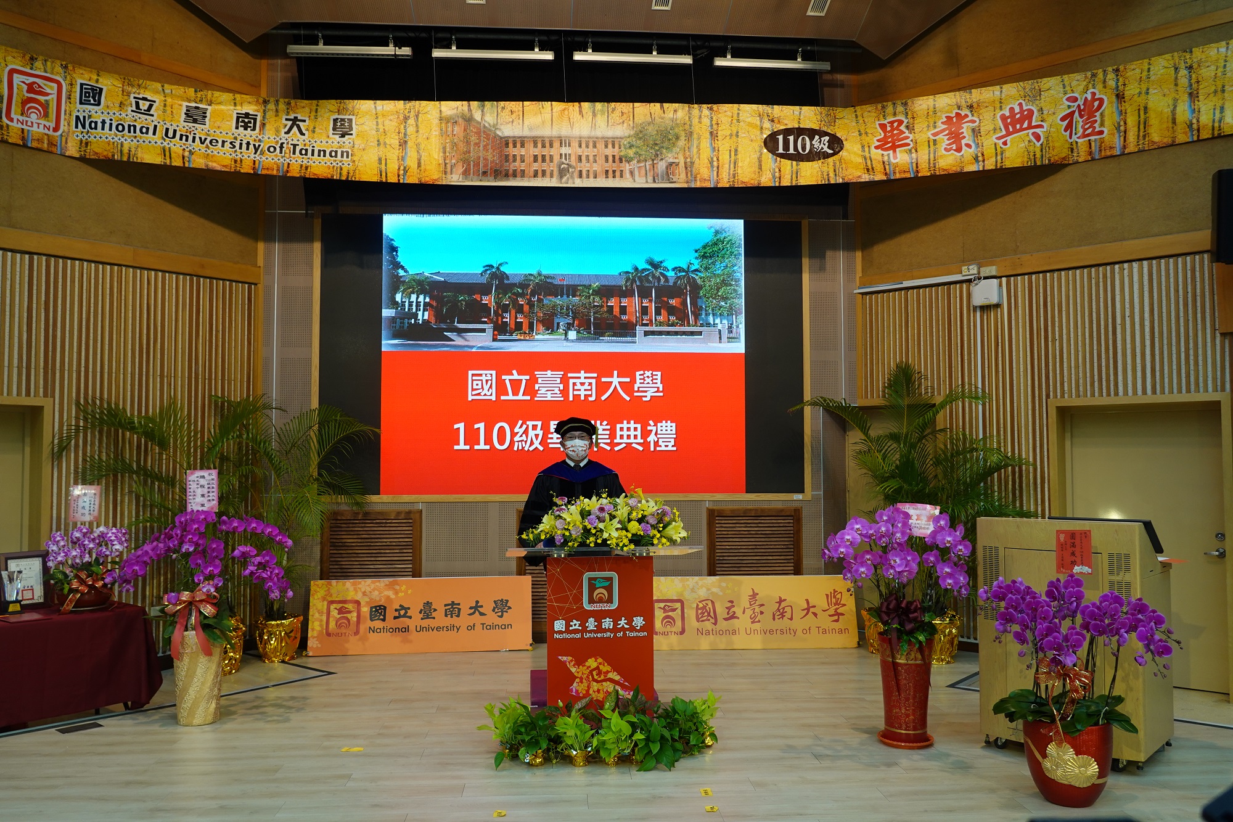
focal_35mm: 29
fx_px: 993
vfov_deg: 45.0
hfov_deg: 63.7
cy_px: 411
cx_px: 616
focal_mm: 10.83
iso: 160
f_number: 3.2
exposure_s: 1/30
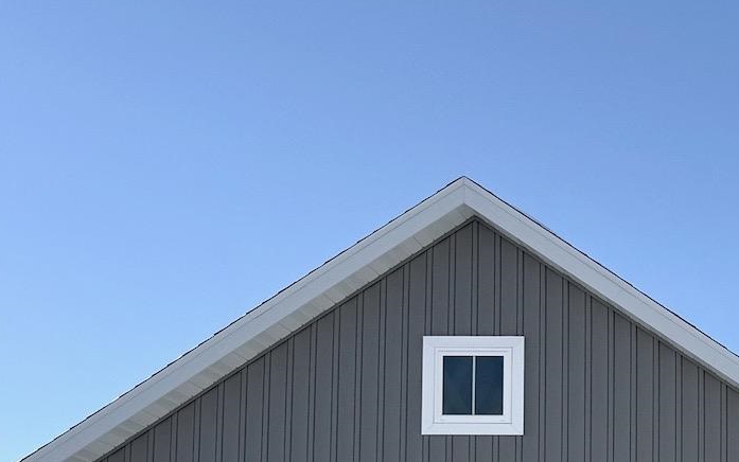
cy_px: 618
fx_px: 1471
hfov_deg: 25.1
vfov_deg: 16.7
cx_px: 915
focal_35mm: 73
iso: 80
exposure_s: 1/5319
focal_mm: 6.76
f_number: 1.78
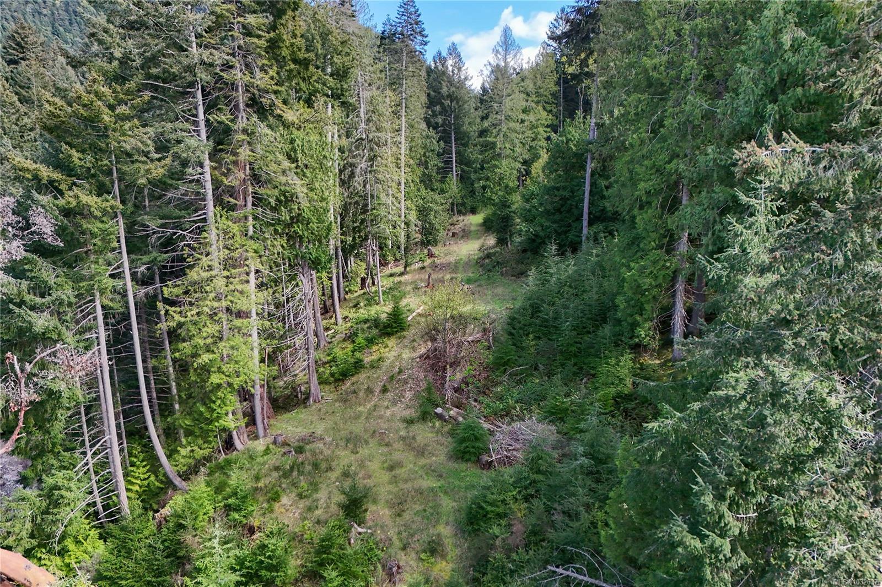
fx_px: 735
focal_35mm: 30
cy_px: 294
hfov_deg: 61.9
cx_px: 441
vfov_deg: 43.6
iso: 100
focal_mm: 20
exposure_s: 1/3200
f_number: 1.8
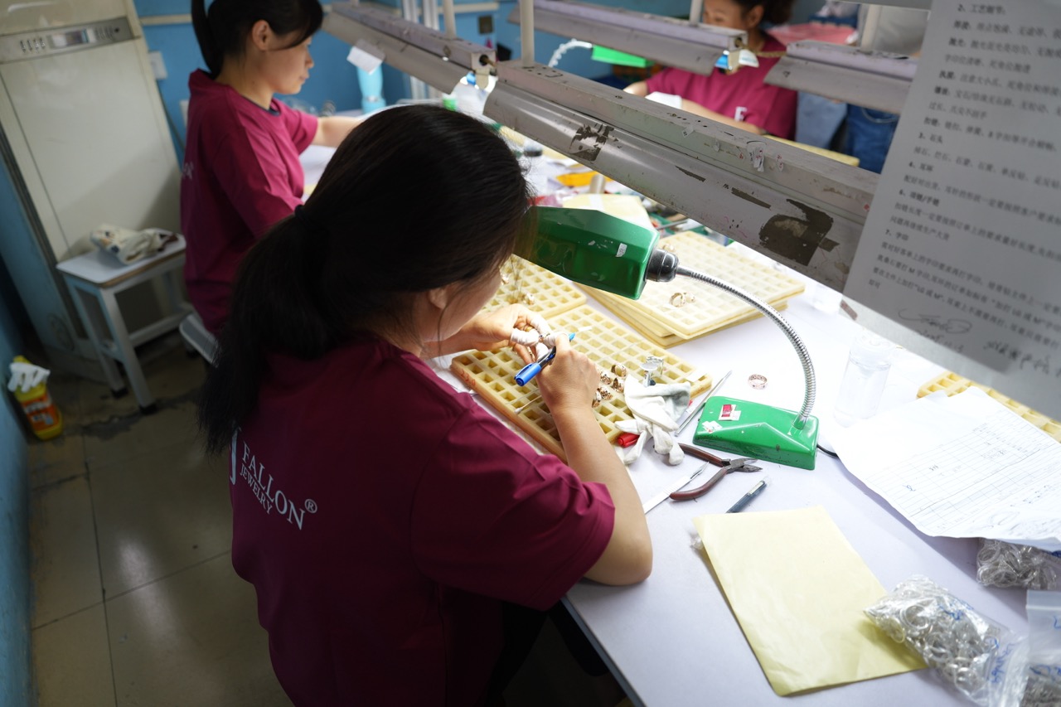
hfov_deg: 73.8
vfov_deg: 53.1
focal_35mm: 24
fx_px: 707
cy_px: 354
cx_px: 530
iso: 100
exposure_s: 1/60
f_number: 2.8
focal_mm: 24
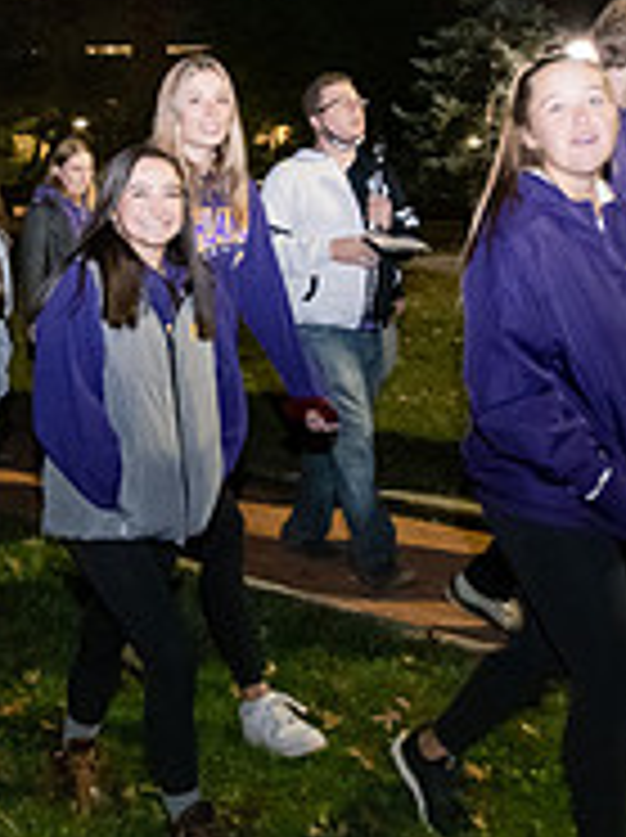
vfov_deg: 37.0
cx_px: 131
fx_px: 1233
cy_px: 259
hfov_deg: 27.9
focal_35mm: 51
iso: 6400
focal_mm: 17
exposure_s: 1/60
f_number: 3.2
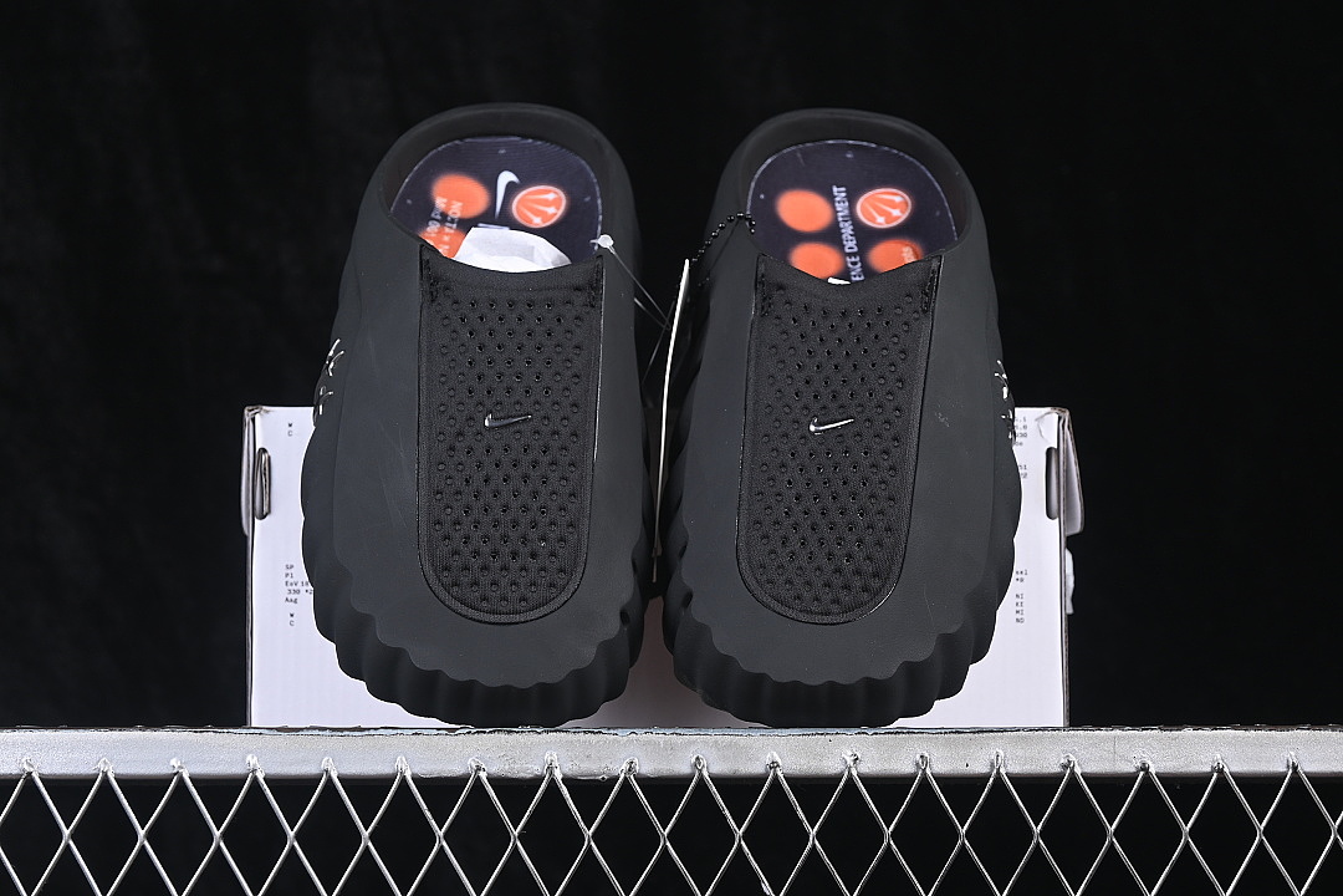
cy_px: 448
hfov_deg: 27.0
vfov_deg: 18.2
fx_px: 2798
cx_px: 672
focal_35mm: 75
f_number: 6.3
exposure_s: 1/60
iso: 160
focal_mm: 50
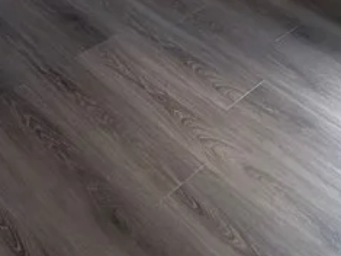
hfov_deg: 30.0
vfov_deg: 18.5
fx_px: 601
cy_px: -211
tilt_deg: -13.5
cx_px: 19
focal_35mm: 61
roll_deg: -0.3
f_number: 2.2
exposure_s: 1/60
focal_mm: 2.22
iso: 250
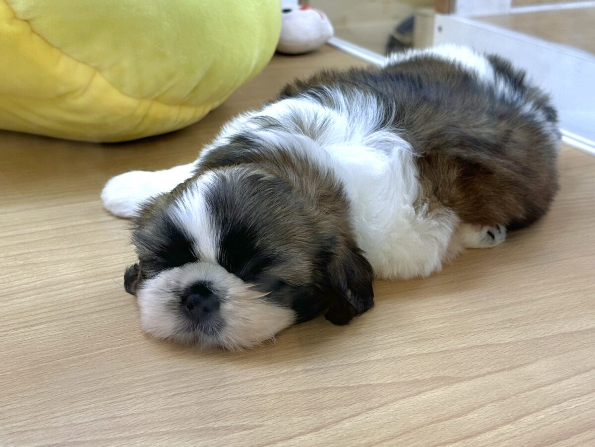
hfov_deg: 71.6
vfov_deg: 56.8
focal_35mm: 24
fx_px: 413
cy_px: 224
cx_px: 298
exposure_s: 1/161
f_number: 1.78
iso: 64
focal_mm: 6.86
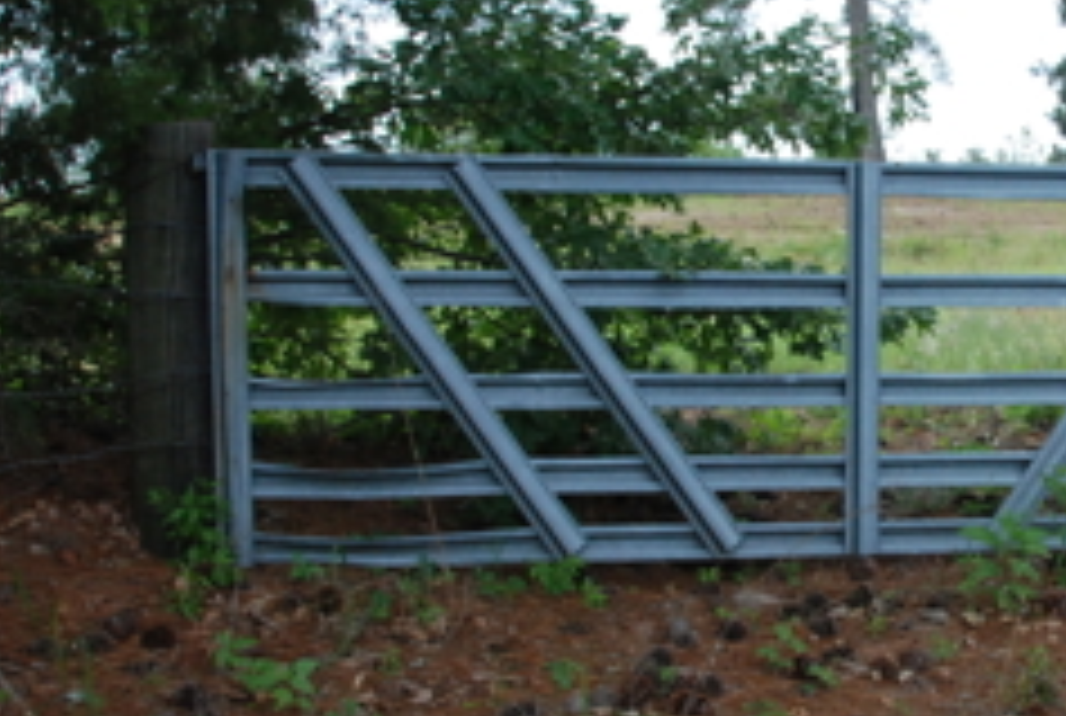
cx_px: 967
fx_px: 1513
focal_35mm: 51
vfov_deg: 26.6
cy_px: 333
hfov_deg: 36.3
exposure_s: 1/320
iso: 800
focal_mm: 18
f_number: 9
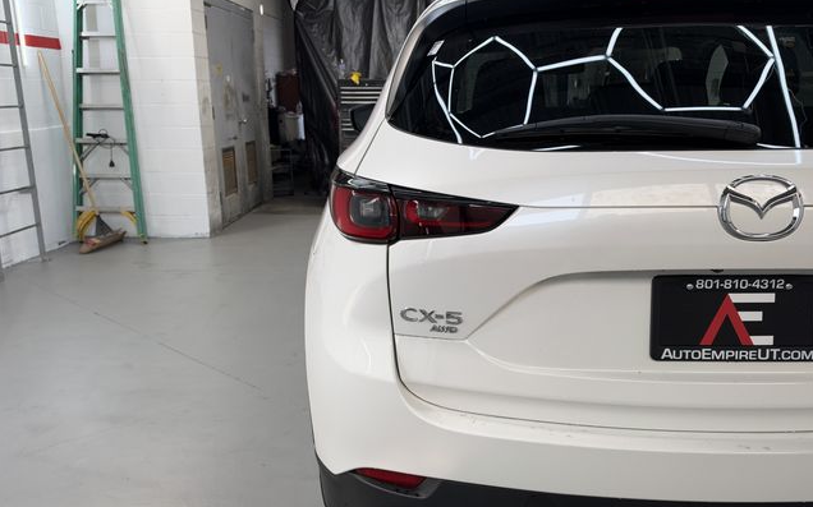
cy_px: 294
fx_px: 709
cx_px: 406
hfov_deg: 59.7
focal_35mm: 32
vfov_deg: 39.3
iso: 64
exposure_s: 1/352
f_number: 1.8
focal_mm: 6.93
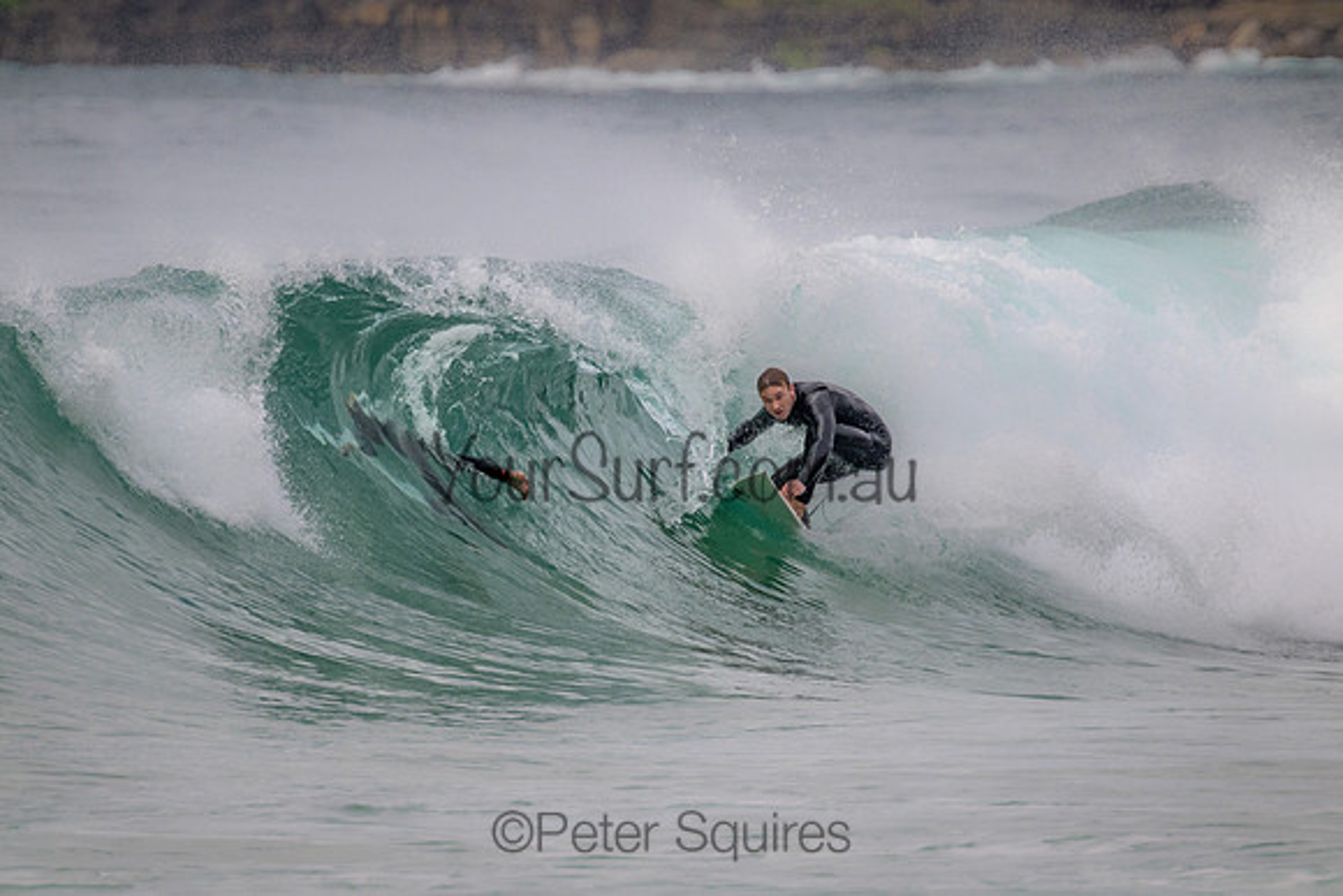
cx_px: 672
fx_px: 29850
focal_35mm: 800
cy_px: 448
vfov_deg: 1.7
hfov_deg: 2.6
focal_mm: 800
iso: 1600
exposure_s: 1/2000
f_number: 11
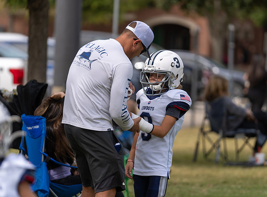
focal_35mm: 319
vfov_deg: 4.6
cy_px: 109
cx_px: 142
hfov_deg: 6.3
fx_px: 2443
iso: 100
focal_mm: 200
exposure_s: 1/1600
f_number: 2.8
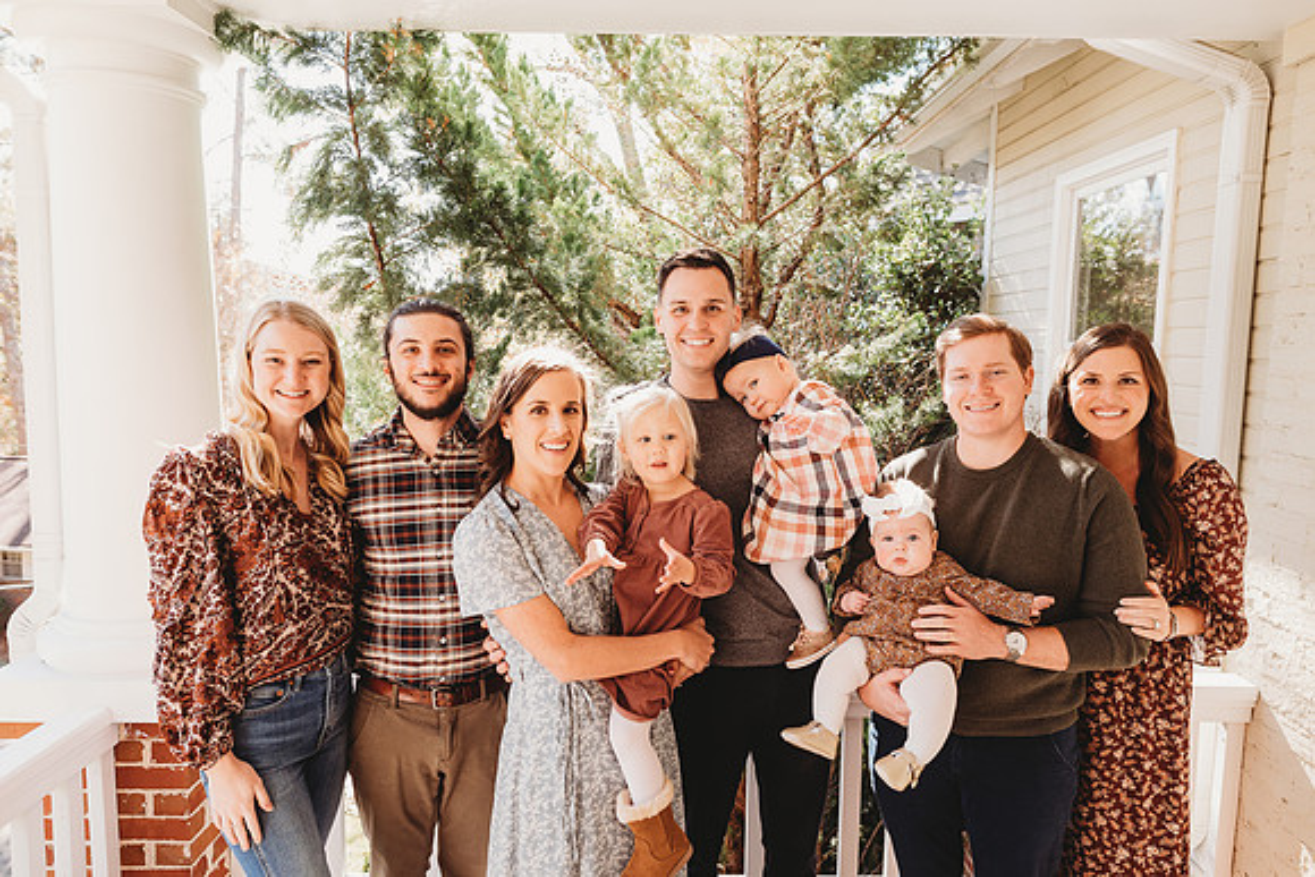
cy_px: 438
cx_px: 658
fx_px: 877
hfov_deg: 73.7
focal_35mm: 24
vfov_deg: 53.2
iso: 400
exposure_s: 1/200
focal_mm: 24
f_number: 4.5
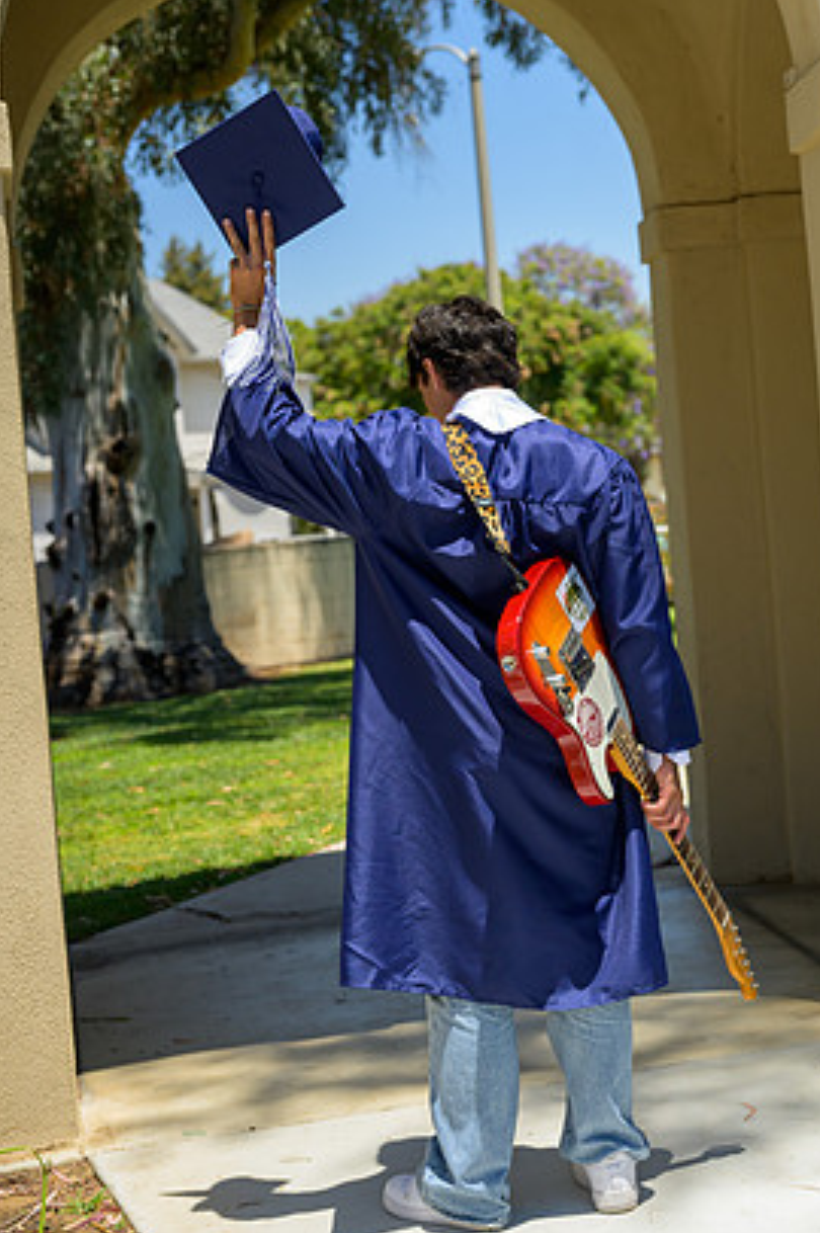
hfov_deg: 22.2
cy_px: 571
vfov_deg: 32.9
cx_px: 443
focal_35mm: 61
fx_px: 2088
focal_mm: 55
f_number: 4
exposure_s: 1/5000
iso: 800
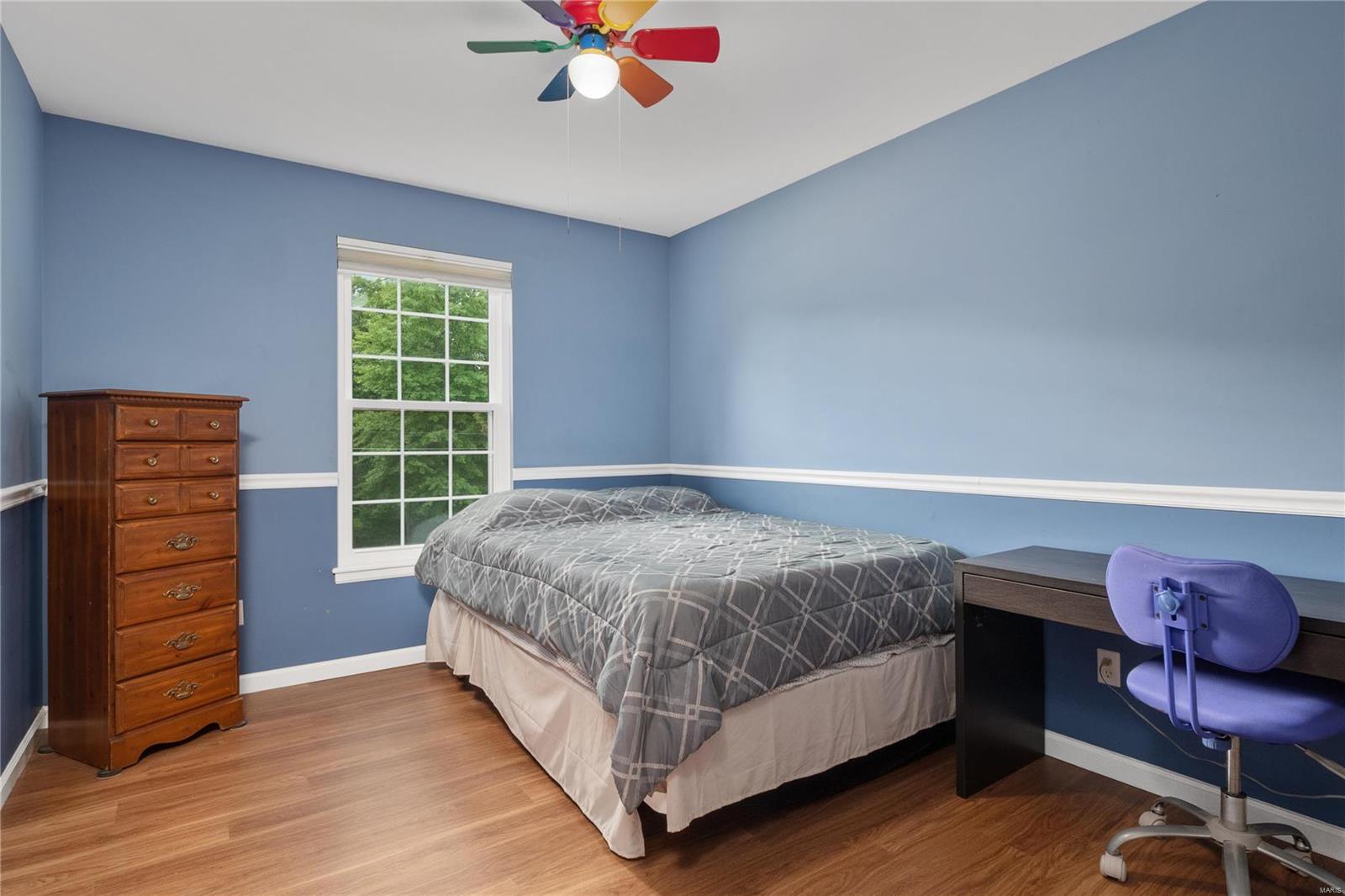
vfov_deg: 67.4
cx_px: 672
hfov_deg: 90.0
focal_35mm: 18
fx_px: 672
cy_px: 448
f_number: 8
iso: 400
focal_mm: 9
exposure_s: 1/2
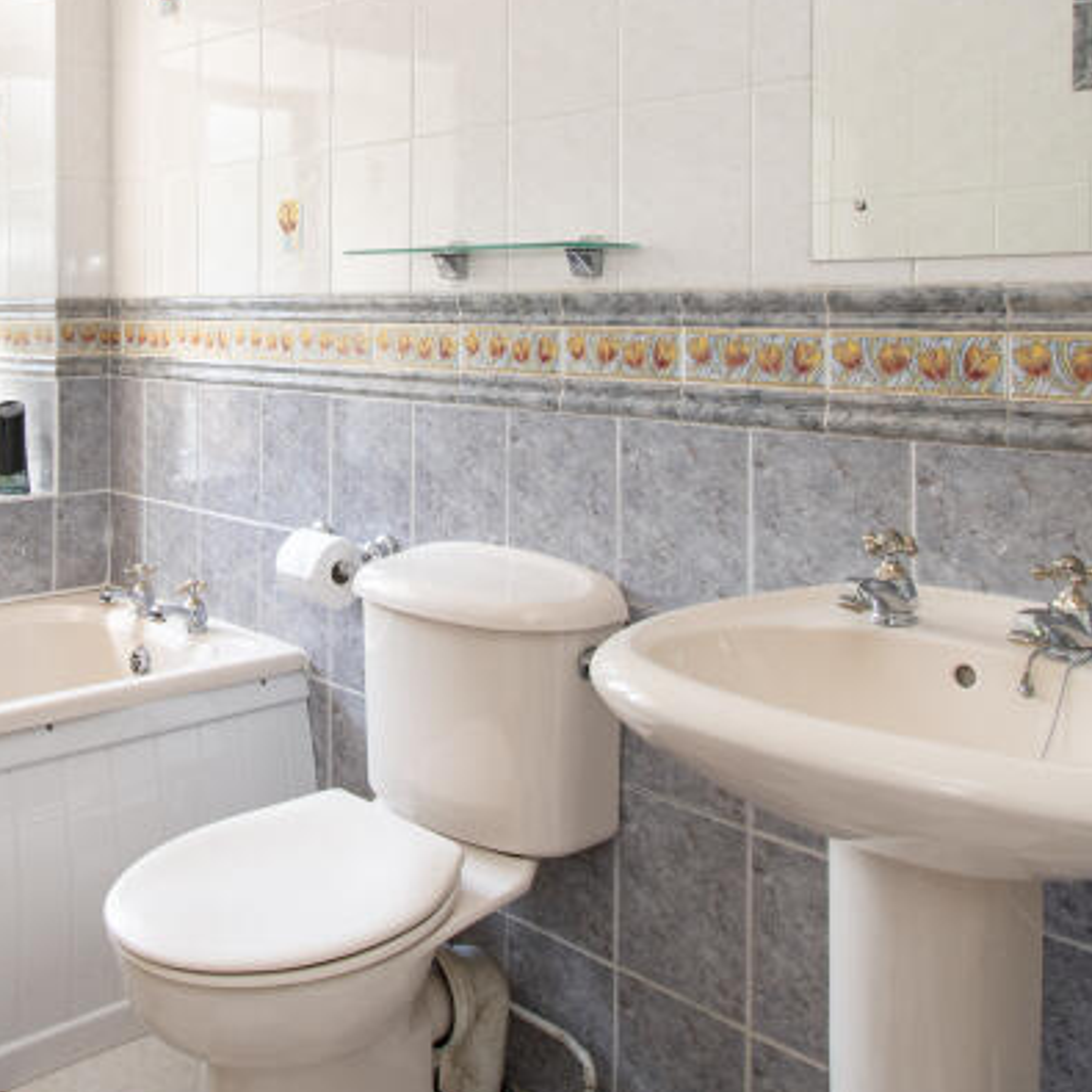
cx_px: 276
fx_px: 1178
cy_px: 263
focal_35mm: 33
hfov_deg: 47.9
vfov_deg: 47.7
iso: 200
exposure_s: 1/5
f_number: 9
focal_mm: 10
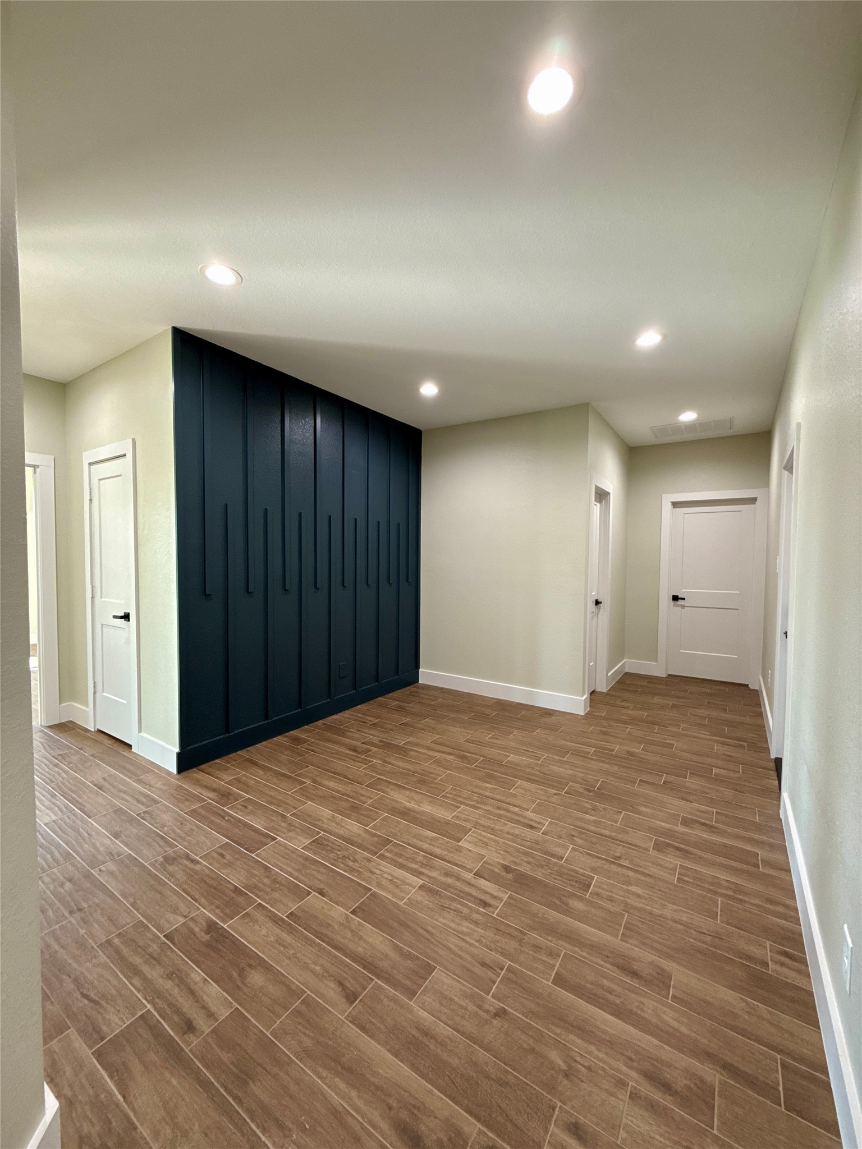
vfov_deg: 102.1
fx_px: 465
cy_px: 574
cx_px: 431
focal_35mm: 14
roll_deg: -0.4
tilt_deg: -2.3
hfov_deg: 85.7
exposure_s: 1/60
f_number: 2.2
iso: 200
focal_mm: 2.22
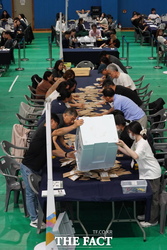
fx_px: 584
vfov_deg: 24.2
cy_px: 125
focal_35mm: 84
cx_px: 84
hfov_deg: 16.3
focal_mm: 84
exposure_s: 1/125
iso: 3200
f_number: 10
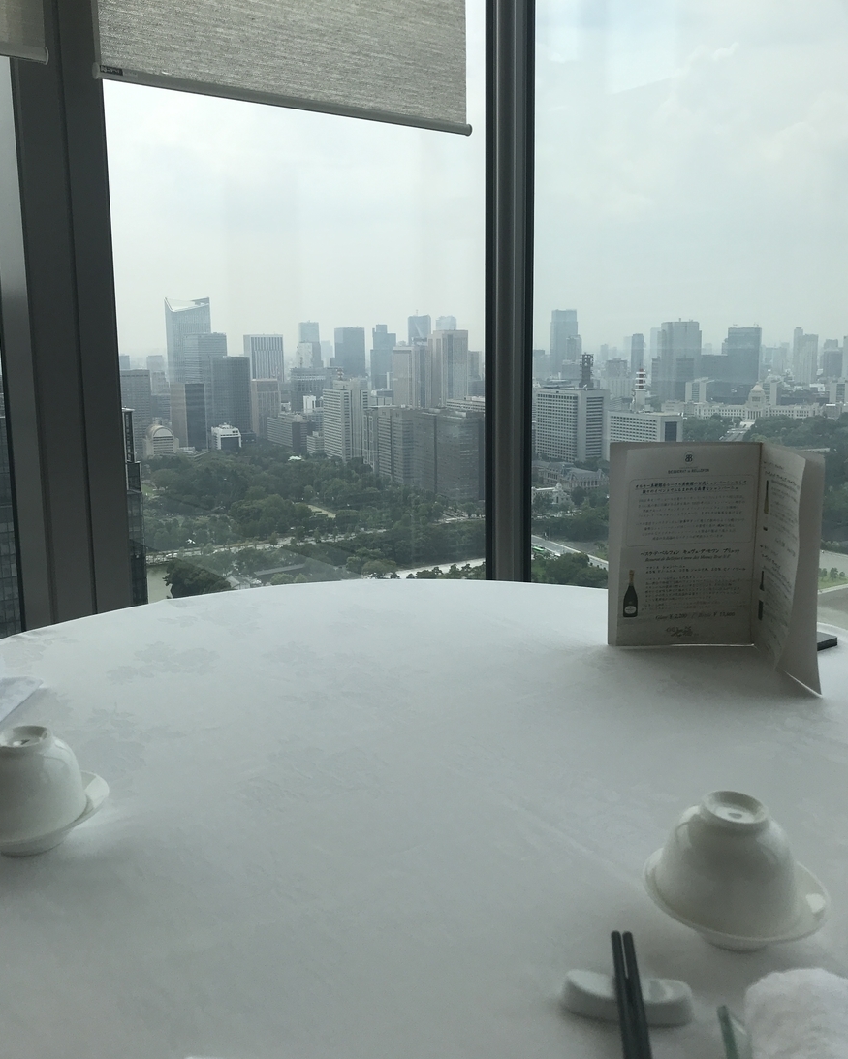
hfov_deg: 48.5
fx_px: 941
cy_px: 492
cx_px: 416
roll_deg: +1.5
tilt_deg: -8.7
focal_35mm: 30
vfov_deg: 58.7
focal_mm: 3.99
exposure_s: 1/3690
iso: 20
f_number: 1.8
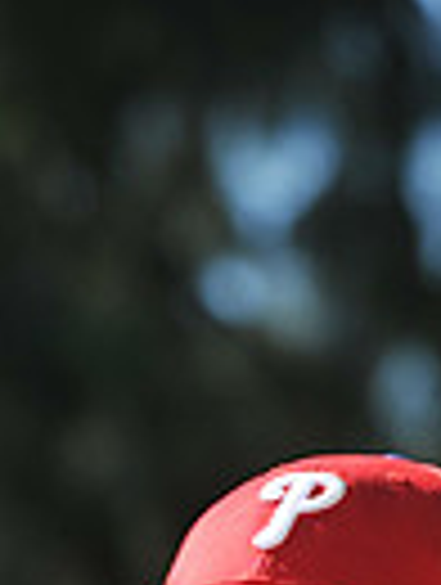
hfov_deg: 2.4
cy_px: 1300
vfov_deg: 3.2
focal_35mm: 620
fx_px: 10497
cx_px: 252
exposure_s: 1/640
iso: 200
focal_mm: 145
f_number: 5.6
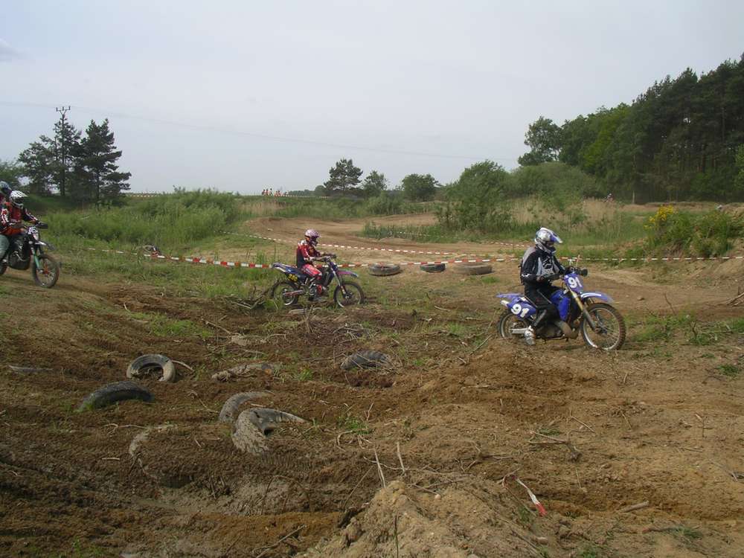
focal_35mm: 37
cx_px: 372
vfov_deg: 38.7
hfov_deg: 50.1
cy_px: 279
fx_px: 795
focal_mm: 5.7
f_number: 6.9
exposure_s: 1/160
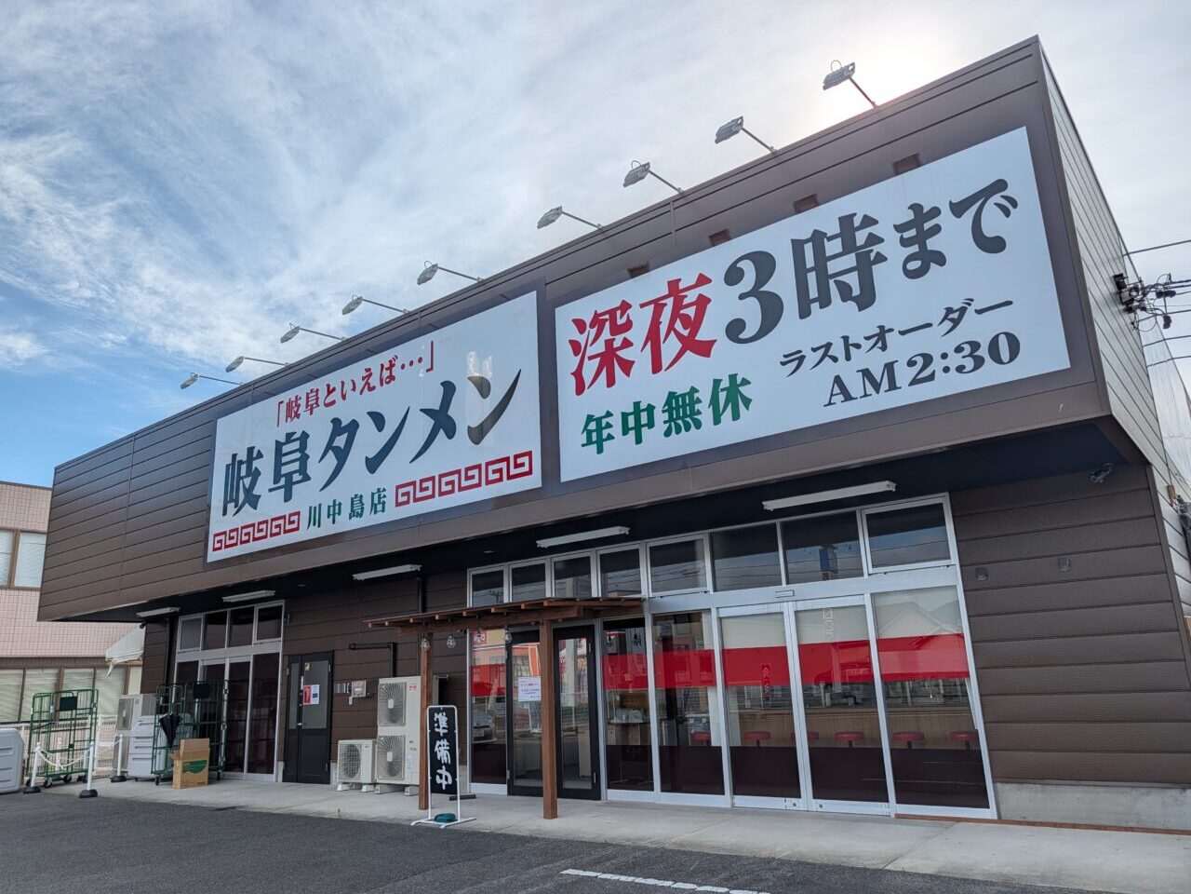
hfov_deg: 71.6
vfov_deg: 56.8
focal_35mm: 24
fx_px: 826
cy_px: 447
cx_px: 596
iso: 19
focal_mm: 6.9
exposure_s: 1/3759
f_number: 1.68
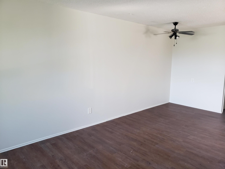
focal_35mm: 26
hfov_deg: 67.3
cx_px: 112
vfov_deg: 53.1
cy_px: 84
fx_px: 169
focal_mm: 4.3
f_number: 2.4
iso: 200
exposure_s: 1/50
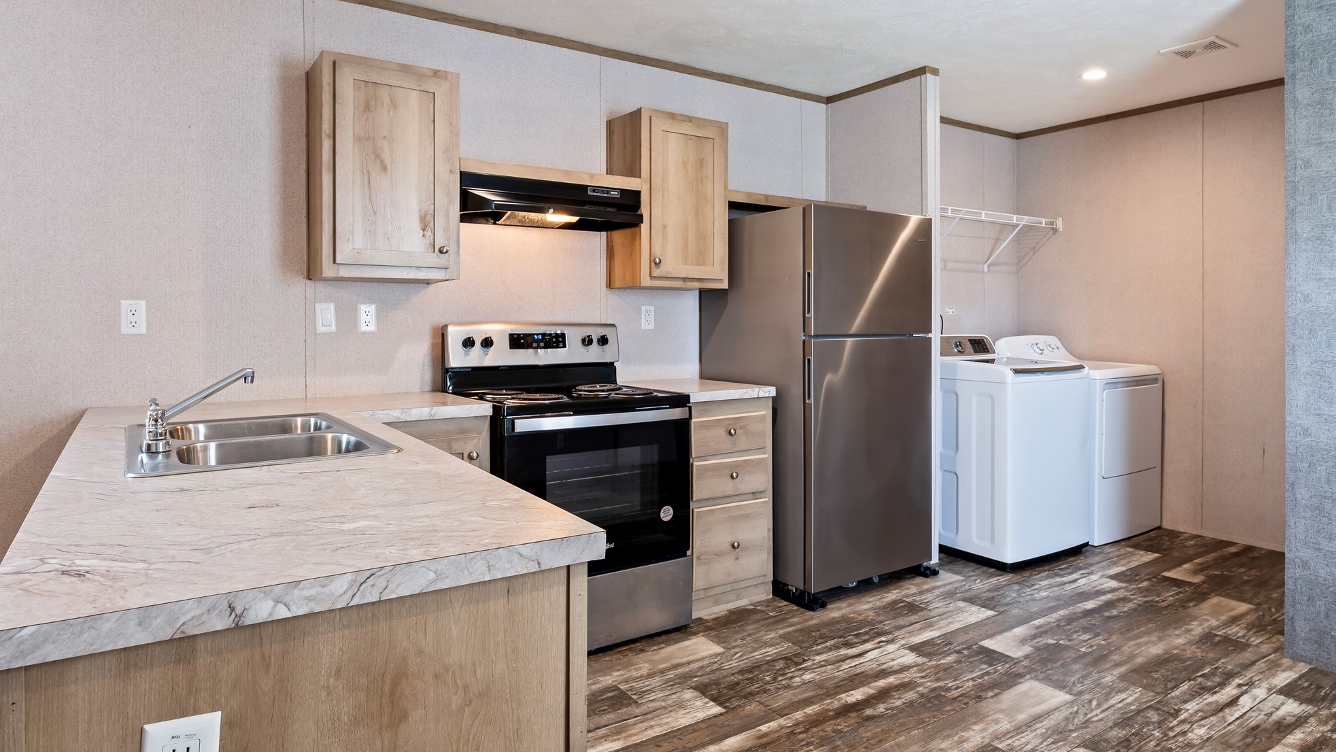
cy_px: 328
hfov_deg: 81.1
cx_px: 700
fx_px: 779
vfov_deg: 51.4
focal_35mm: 22
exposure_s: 1/2.5
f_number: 6.3
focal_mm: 19
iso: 125
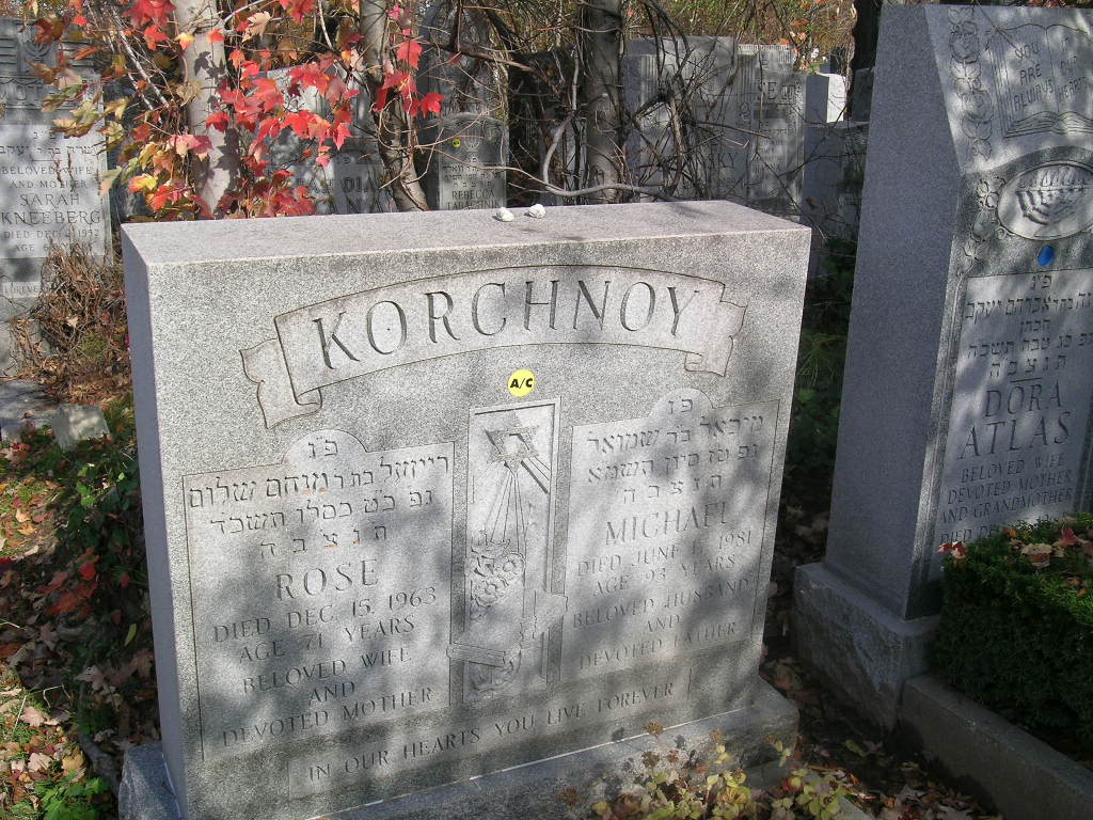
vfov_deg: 36.8
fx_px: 1231
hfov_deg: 47.9
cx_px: 546
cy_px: 410
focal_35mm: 39
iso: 50
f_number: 6.2
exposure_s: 1/177
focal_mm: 8
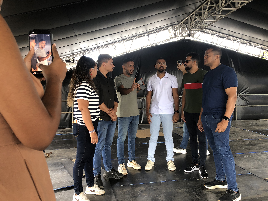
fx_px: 217
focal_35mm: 28
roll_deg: +2.8
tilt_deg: -3.9
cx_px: 134
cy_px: 100
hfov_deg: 63.4
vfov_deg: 49.7
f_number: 1.8
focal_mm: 3.99
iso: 64
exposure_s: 1/120
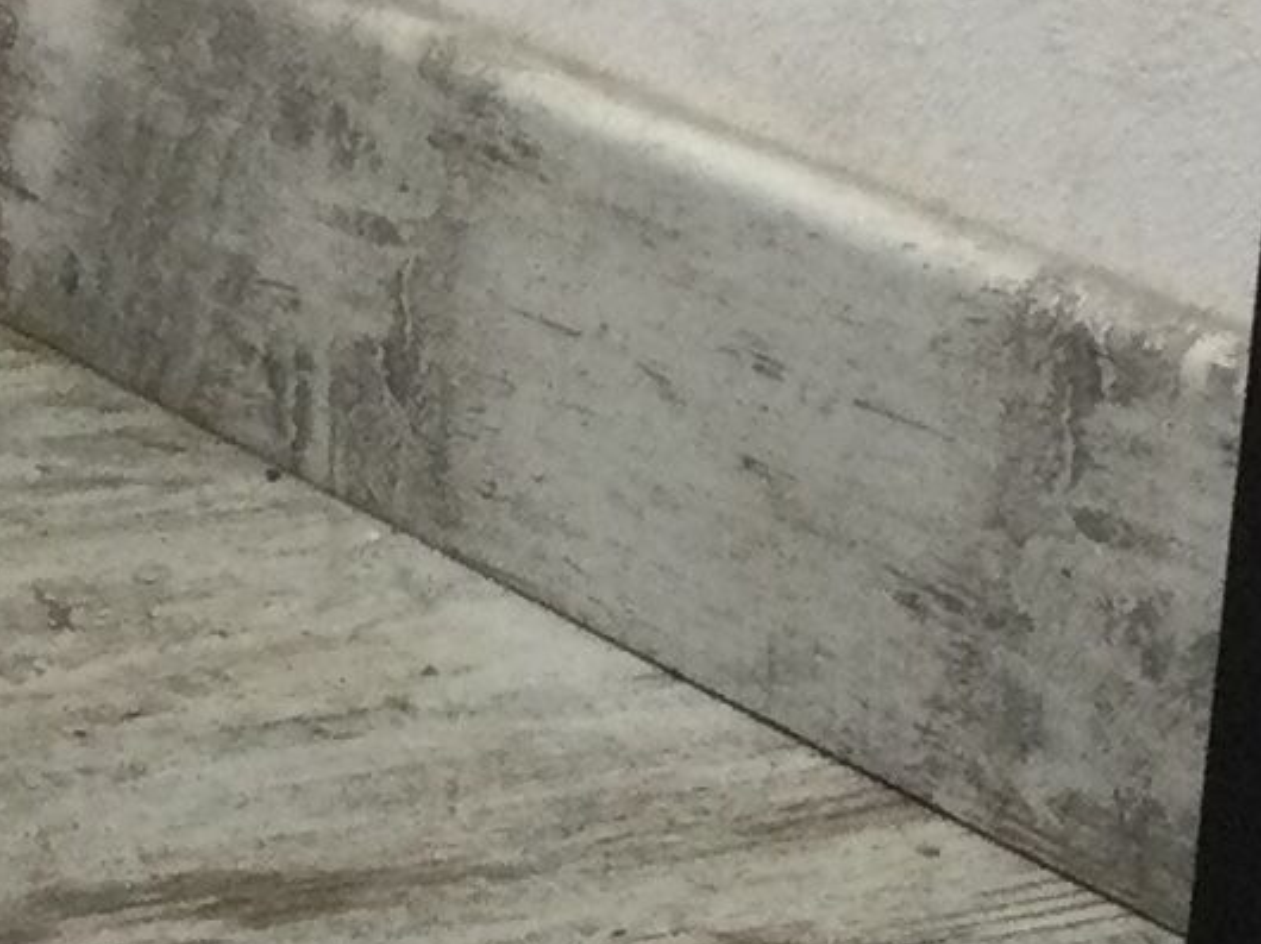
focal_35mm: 191
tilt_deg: -17.3
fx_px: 6955
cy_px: 616
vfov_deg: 7.8
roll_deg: -4.4
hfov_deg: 10.3
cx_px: 276
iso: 100
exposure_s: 1/33
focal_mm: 3.3
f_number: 2.4
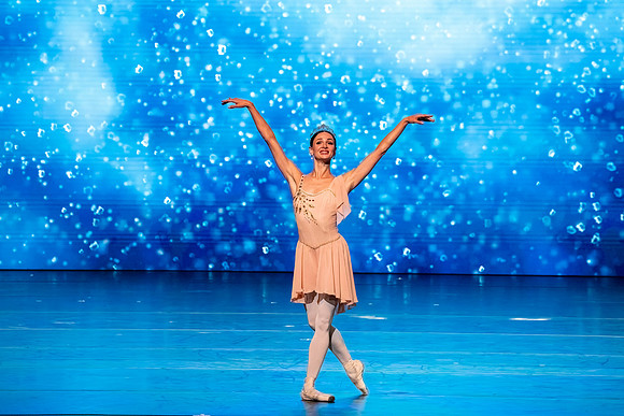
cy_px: 161
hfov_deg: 6.2
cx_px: 291
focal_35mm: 330
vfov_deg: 4.2
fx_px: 5728
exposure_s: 1/400
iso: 6400
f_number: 5.6
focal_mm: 268
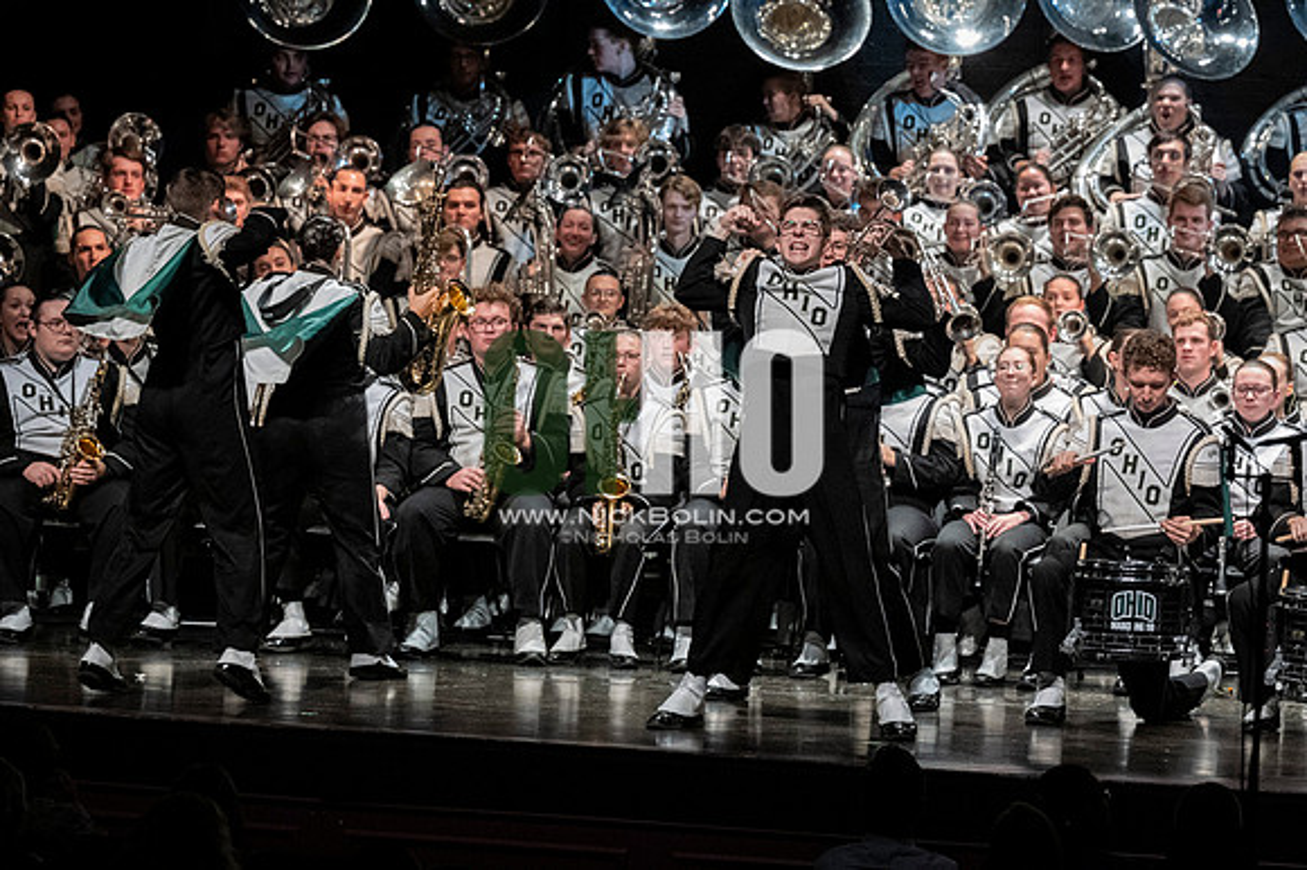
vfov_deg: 6.5
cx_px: 654
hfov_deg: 9.8
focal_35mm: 210
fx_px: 7620
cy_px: 435
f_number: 4
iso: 4000
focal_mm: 140
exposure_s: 1/500
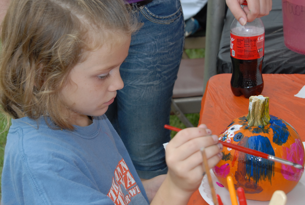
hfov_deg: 23.1
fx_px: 747
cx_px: 148
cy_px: 98
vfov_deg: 15.6
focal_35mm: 88
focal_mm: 50
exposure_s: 1/250
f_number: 7.1
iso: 400
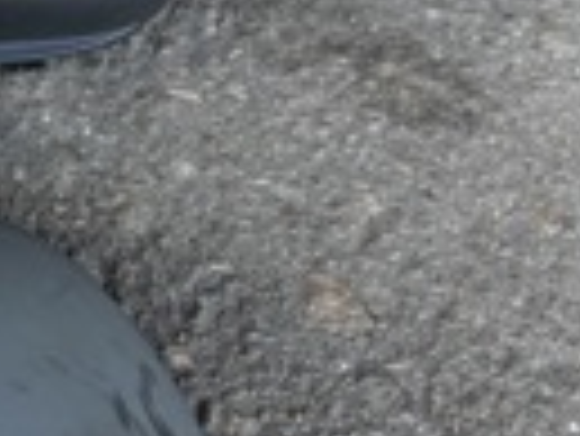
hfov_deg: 14.3
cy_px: 63
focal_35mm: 119
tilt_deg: -73.0
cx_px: -513
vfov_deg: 12.4
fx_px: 1996
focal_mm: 6.76
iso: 64
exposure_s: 1/220
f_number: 1.78
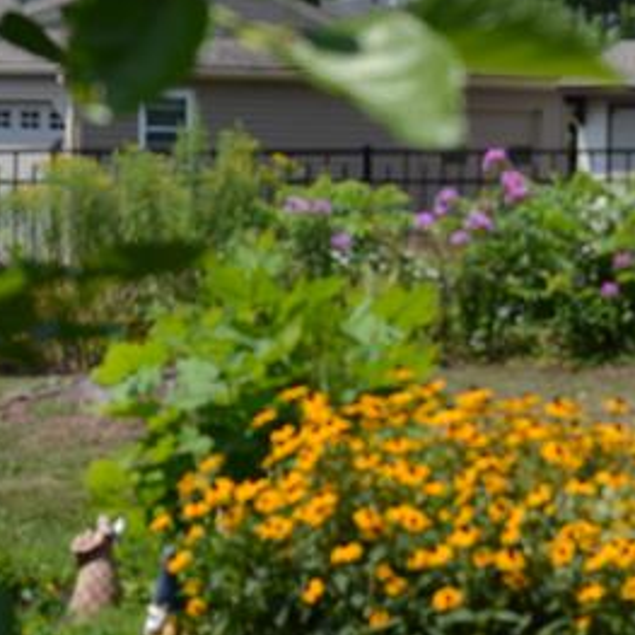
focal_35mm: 137
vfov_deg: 12.7
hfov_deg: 12.3
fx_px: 2843
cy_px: 331
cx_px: 869
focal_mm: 26
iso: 100
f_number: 8
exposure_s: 1/250
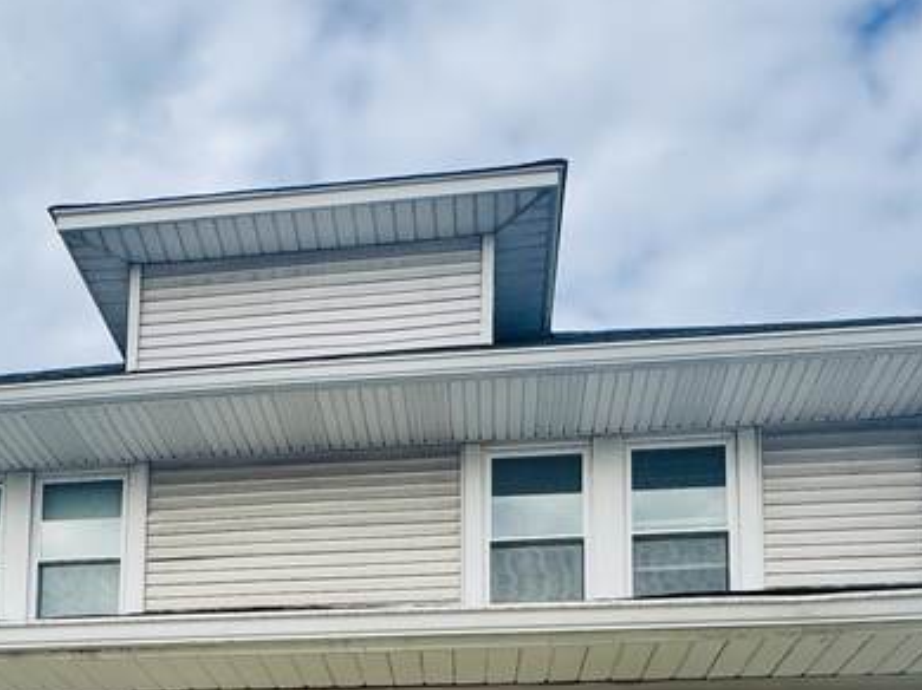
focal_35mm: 46
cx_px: 291
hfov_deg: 40.6
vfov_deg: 26.7
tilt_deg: +6.5
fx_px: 1224
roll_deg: -1.4
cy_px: 893
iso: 40
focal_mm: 2.22
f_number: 2.2
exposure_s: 1/713
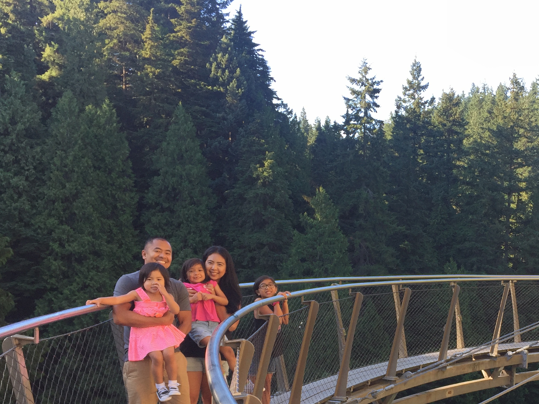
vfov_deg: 29.6
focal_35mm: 48
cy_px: 325
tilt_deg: -5.1
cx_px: 432
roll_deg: -0.6
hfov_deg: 38.2
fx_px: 747
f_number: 2.2
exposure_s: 1/191
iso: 32
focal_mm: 4.15
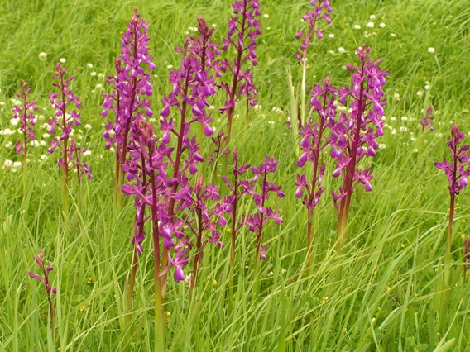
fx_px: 1086
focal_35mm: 80
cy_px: 176
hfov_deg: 24.4
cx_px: 235
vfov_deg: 18.4
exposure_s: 1/160
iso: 50
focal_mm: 13.4
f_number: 4.5
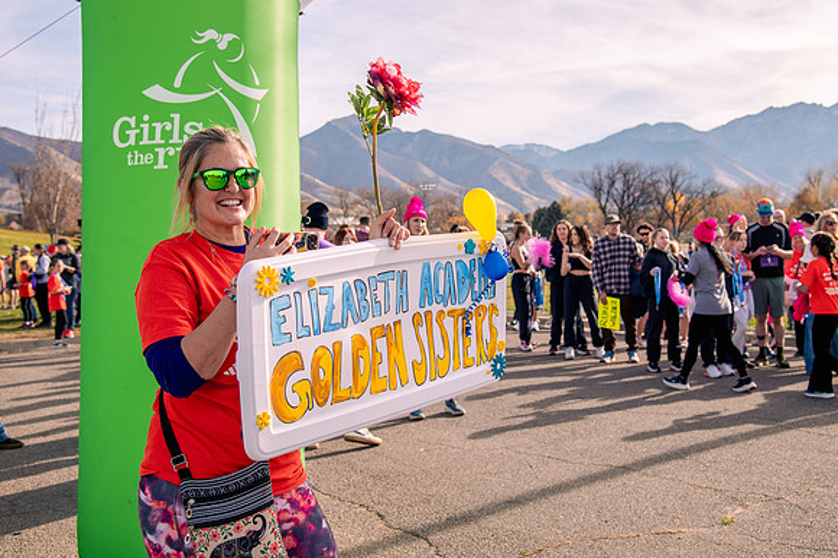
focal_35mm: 42
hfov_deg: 46.7
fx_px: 970
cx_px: 419
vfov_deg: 32.0
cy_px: 238
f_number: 5
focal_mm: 35
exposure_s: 1/800
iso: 200
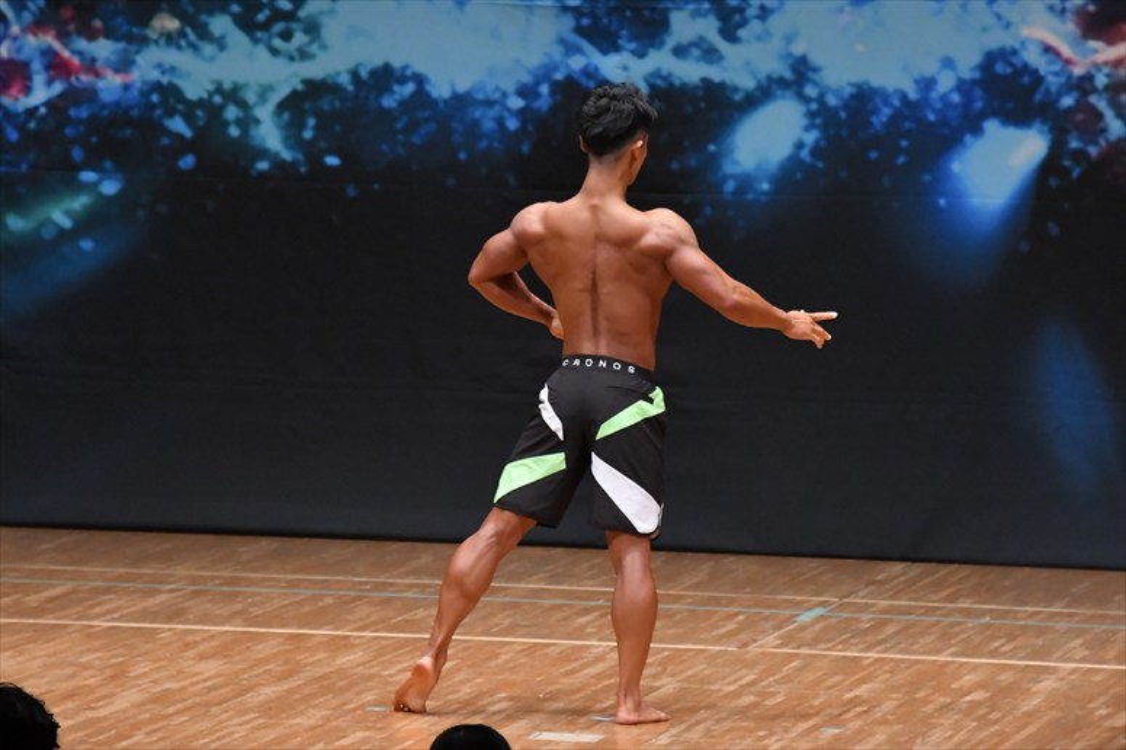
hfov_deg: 7.2
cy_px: 375
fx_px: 8910
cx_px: 563
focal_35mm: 285
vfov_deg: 4.8
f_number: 5.6
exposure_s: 1/400
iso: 6400
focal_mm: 190
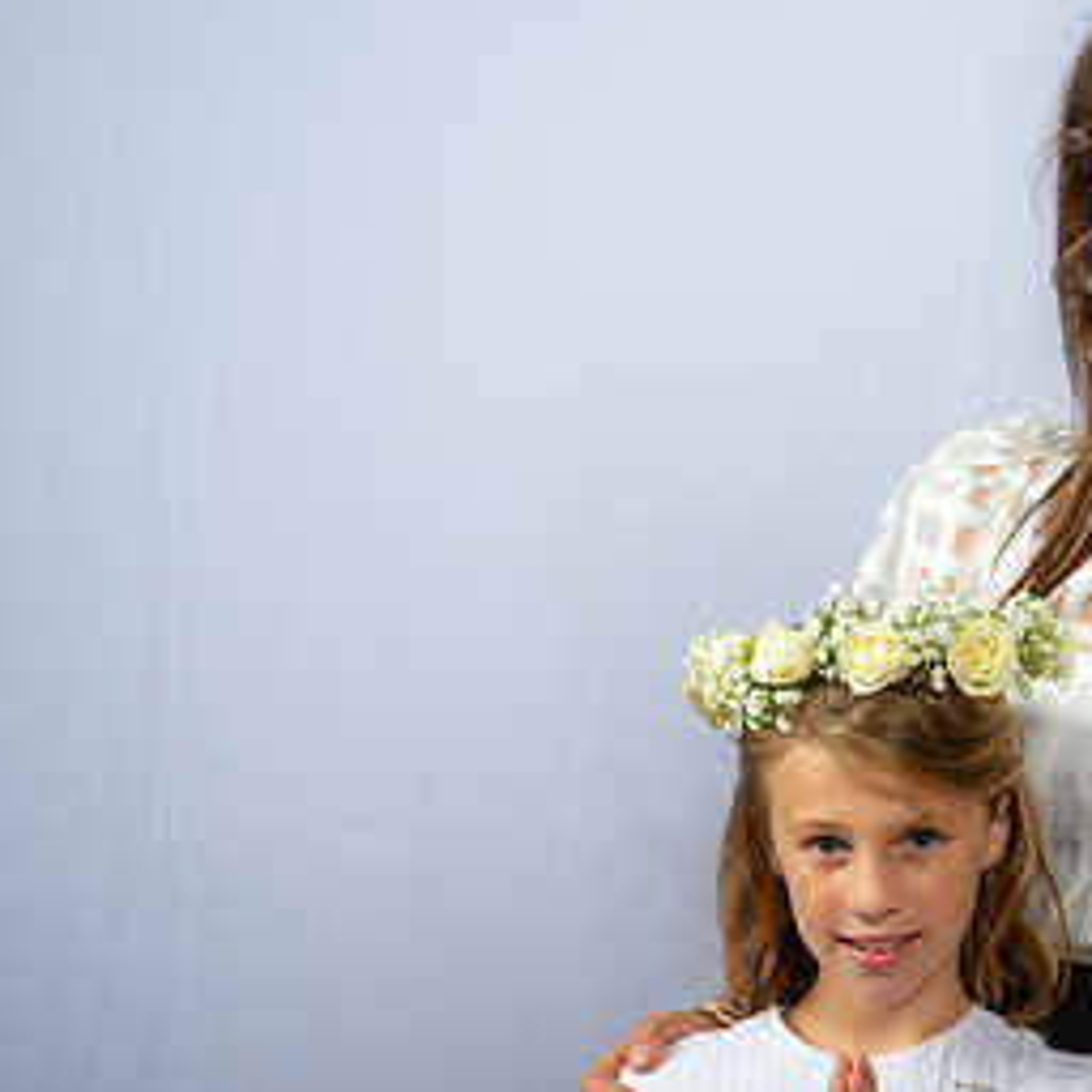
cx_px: 1066
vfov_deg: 13.7
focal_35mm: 127
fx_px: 4533
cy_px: 674
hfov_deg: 13.6
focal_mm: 66
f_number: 6.3
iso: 250
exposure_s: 1/200
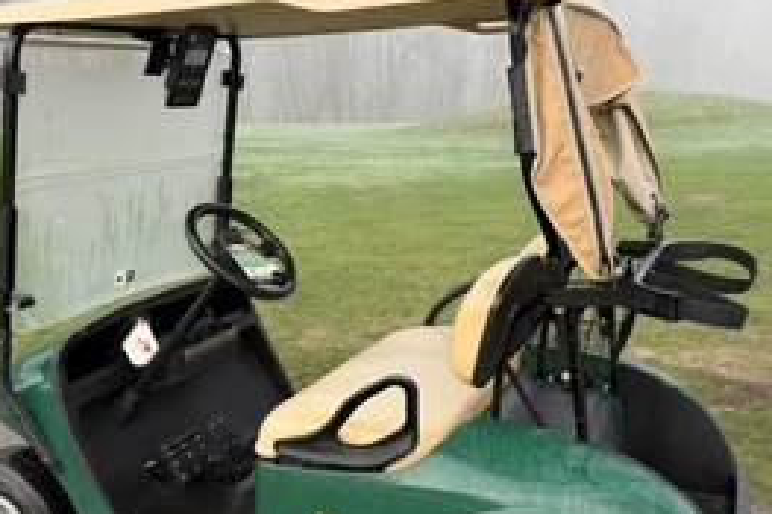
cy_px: 382
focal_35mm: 38
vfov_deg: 34.3
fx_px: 814
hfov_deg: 50.7
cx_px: 420
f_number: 1.78
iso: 80
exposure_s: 1/501
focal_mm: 6.76
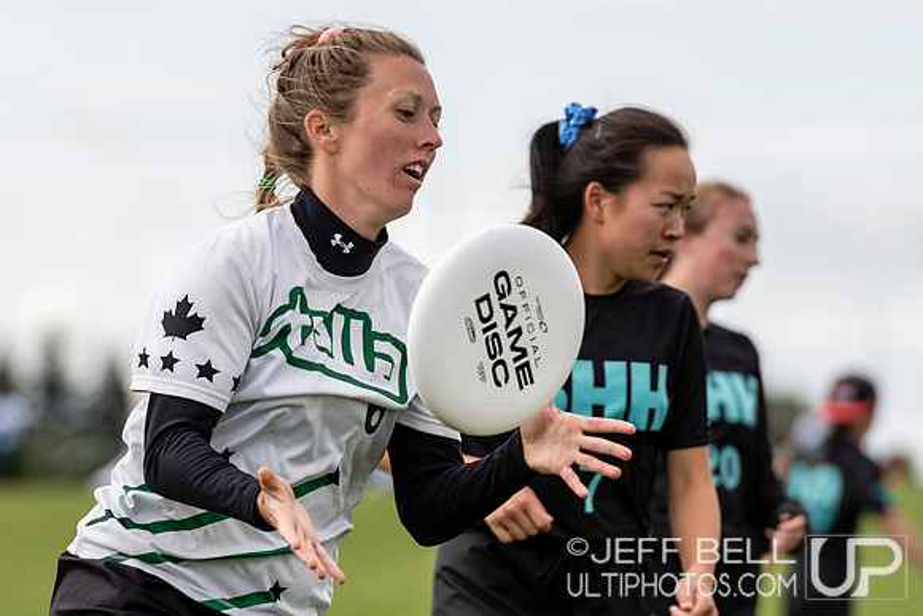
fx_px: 9912
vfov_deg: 3.6
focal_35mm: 387
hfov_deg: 5.3
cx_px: 389
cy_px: 244
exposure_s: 1/1250
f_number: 4
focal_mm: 200
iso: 140
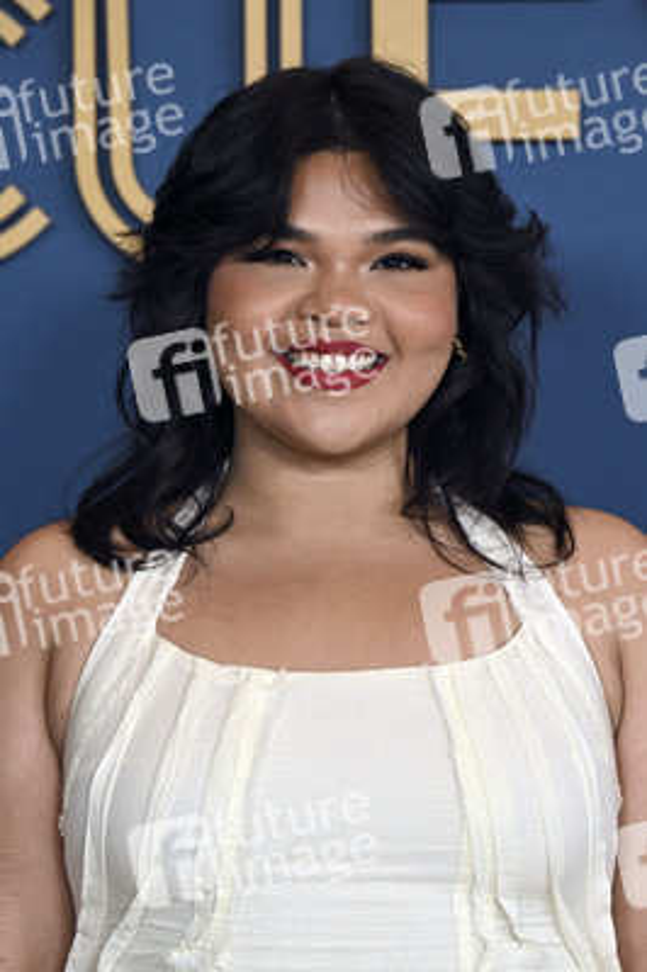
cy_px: 486
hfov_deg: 10.7
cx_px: 324
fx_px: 3456
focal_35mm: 128
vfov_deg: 16.0
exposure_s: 1/320
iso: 2000
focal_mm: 128
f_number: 5.6
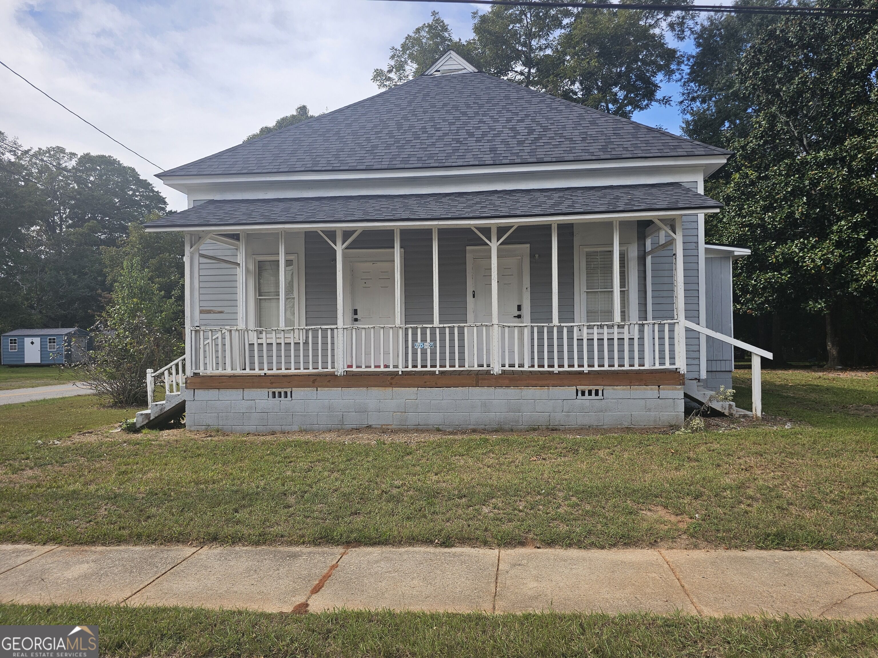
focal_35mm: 23
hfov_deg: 73.9
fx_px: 583
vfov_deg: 58.9
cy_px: 329
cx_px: 439
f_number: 1.7
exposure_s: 1/522
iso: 10
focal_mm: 6.3
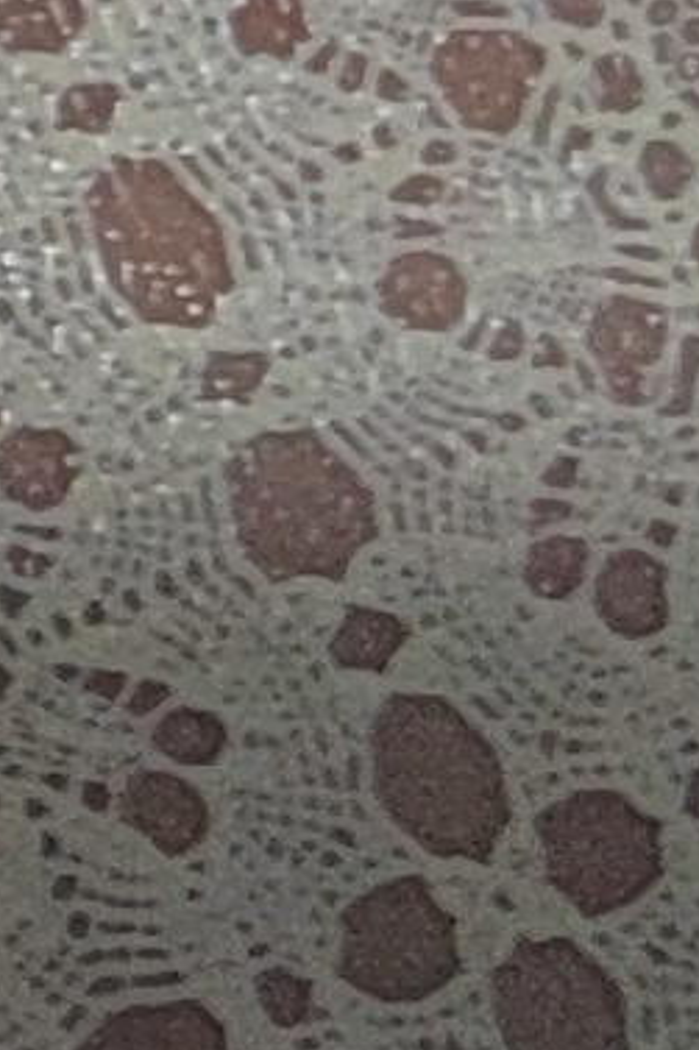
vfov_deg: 8.2
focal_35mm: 248
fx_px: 7229
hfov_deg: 4.3
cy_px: -295
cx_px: -3453
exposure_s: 1/50
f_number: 1.9
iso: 1378
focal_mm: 5.52
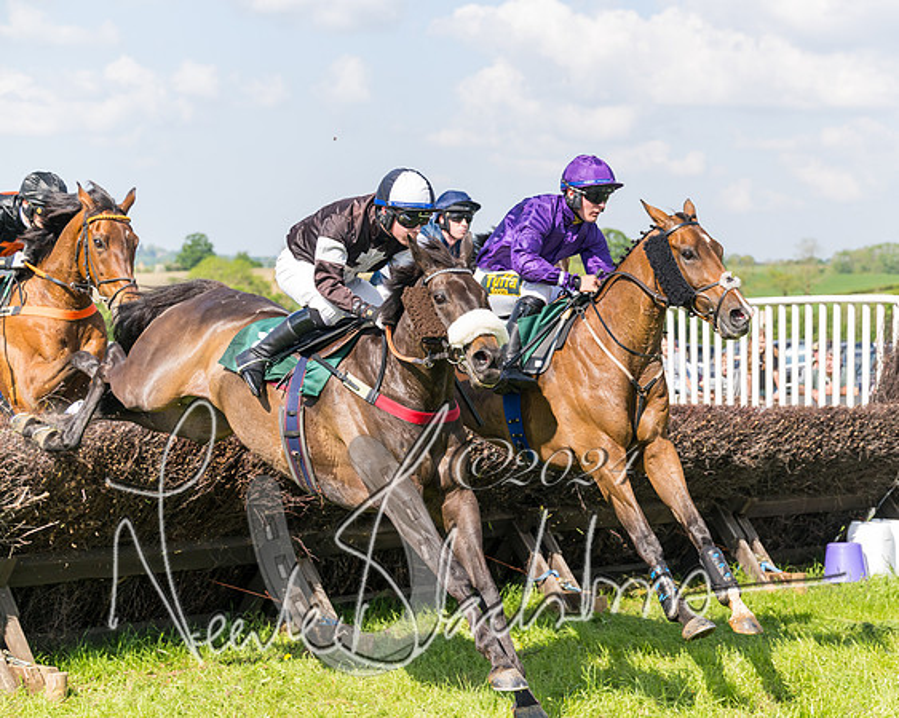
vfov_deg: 19.0
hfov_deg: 23.6
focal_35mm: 81
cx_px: 551
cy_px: 353
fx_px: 2143
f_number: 5
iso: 400
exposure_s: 1/1600
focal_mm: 70
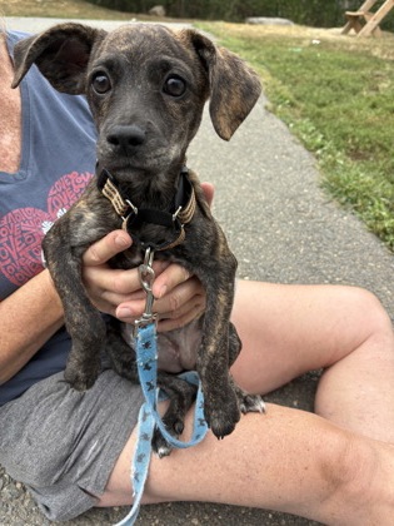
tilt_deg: -34.7
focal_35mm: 26
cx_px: 197
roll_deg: -0.7
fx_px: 395
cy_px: 263
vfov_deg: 67.3
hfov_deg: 53.1
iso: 50
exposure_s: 1/873
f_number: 1.6
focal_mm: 5.96
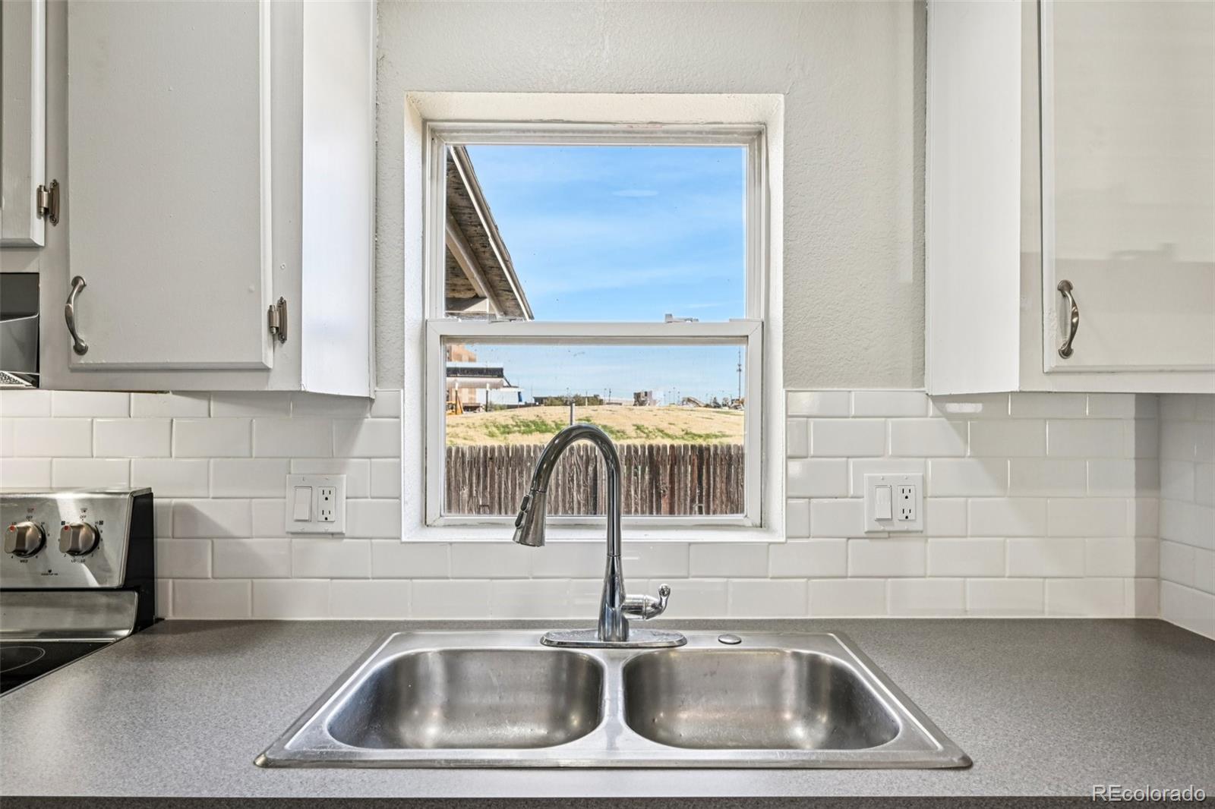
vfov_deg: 60.7
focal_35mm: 20
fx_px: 692
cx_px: 608
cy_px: 404
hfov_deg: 82.6
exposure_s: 1/20
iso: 220
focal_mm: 20.5
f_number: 11
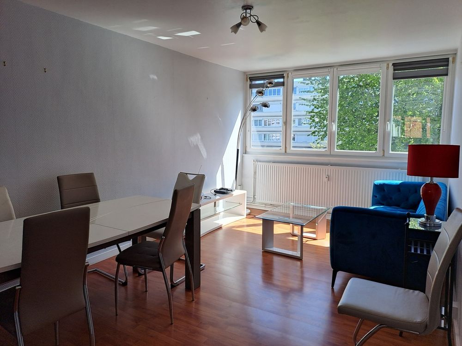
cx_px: 231
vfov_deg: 54.9
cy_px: 173
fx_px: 334
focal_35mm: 25
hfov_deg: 69.4
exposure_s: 1/273
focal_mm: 4.65
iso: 32
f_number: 1.8
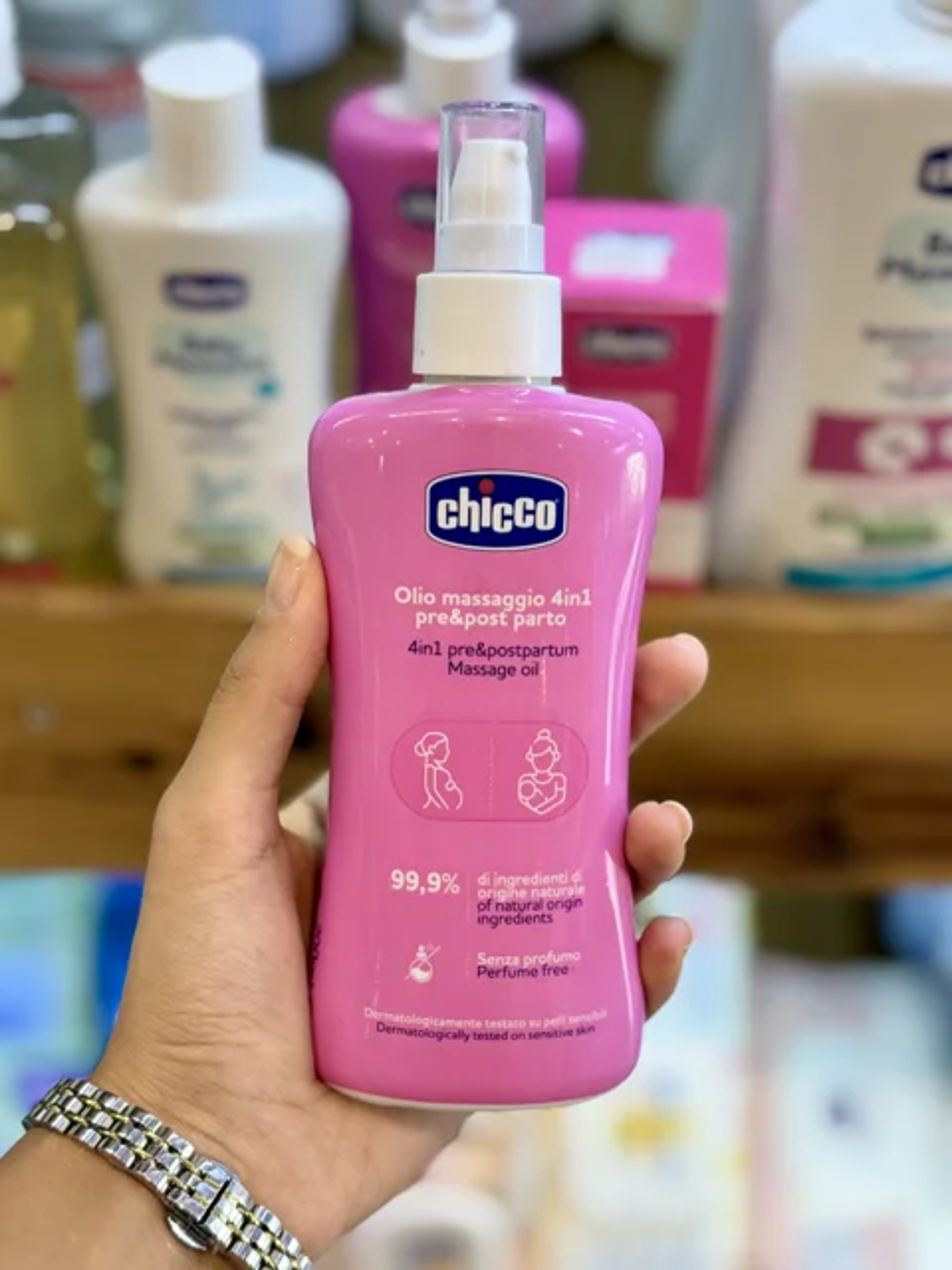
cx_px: 476
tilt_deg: -44.4
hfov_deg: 28.0
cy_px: 635
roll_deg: -1.3
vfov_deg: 36.8
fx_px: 1907
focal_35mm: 52
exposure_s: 1/100
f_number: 1.6
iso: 50
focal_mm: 5.96
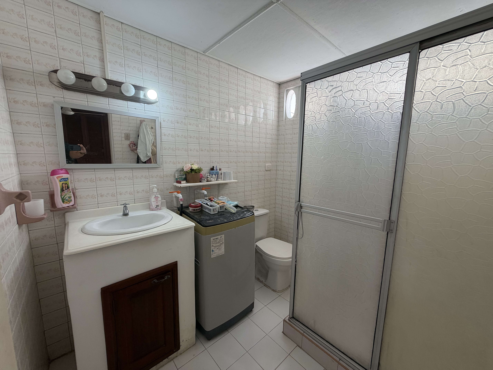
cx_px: 246
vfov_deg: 85.7
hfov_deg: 102.1
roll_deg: -0.1
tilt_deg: -8.4
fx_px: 199
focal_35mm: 14
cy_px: 185
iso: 100
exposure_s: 1/120
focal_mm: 2.22
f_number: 2.2
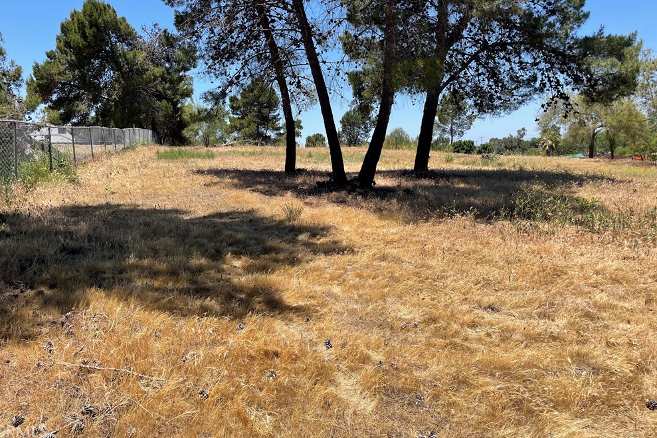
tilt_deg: -3.8
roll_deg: +2.6
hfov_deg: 65.5
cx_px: 329
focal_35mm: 28
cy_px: 185
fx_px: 511
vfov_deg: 46.2
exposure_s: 1/2132
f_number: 1.6
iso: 32
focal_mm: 4.2
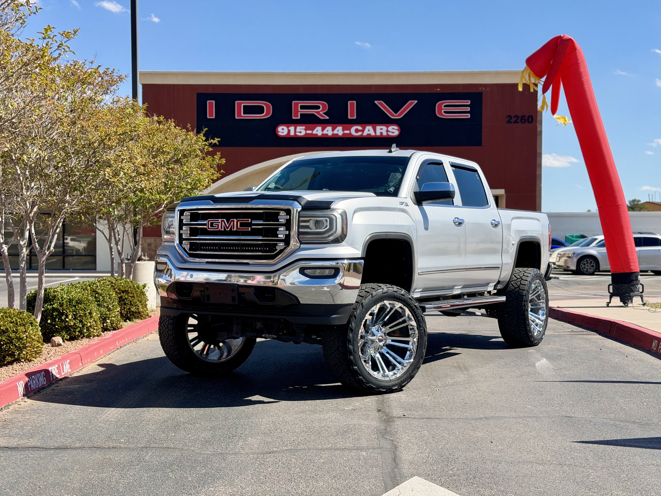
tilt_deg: -1.2
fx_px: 917
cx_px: 330
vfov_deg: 30.3
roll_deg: +0.2
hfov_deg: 39.7
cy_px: 248
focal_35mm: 48
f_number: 1.78
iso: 80
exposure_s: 1/3891
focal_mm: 6.76
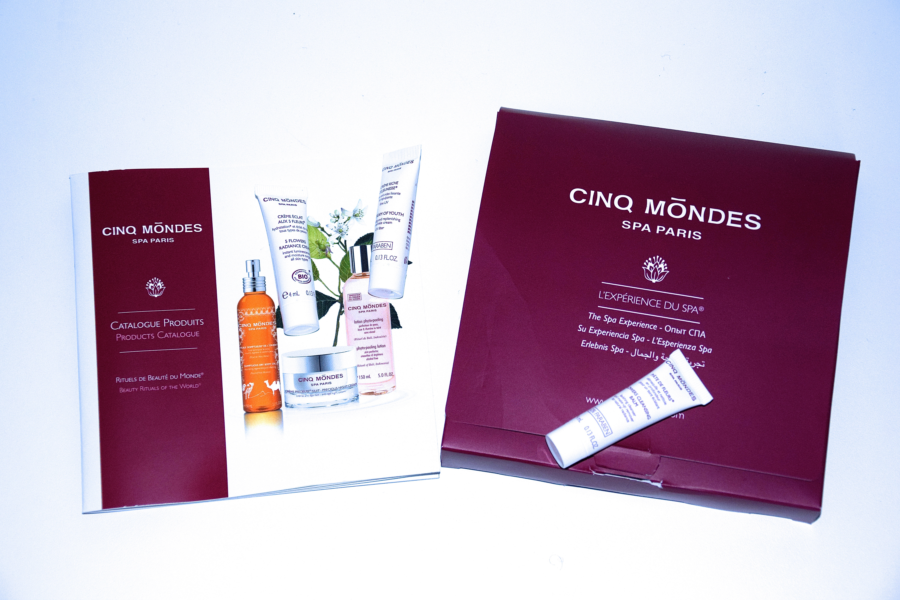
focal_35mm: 78
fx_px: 1950
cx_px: 450
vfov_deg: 17.5
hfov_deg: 26.0
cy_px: 300
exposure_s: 1/60
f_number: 5
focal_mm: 52
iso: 1000
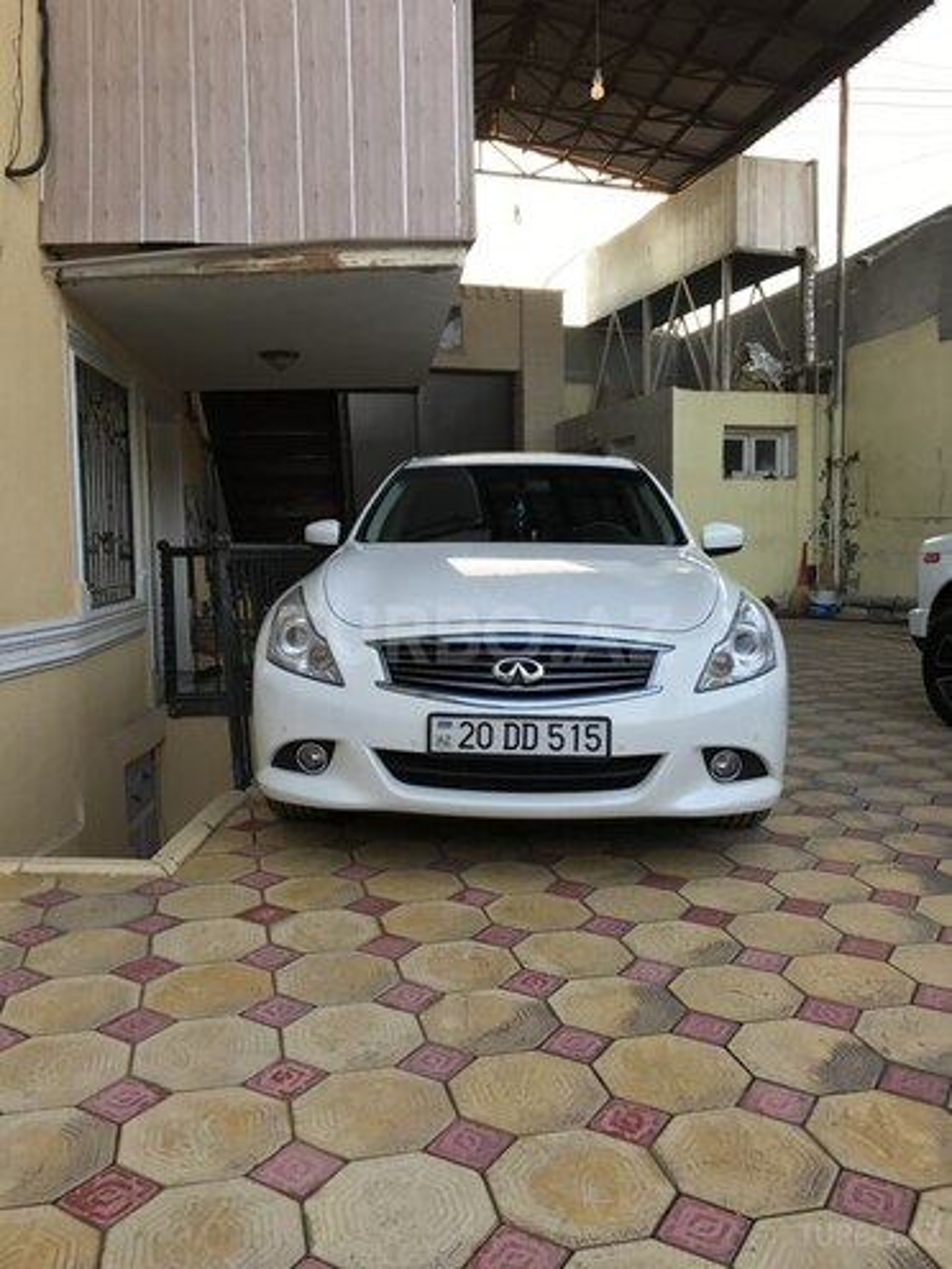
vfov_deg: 63.4
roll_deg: +1.9
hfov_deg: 49.7
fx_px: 1027
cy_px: 634
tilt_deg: -3.8
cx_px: 476
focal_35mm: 28
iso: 32
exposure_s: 1/100
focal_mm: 3.99
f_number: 1.8
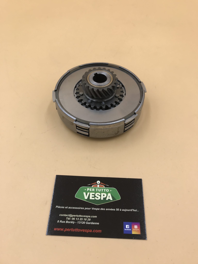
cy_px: 132
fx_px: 214
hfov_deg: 49.7
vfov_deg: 63.4
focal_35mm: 28
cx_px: 99
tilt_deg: -53.0
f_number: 1.8
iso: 20
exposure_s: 1/320
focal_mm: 3.99
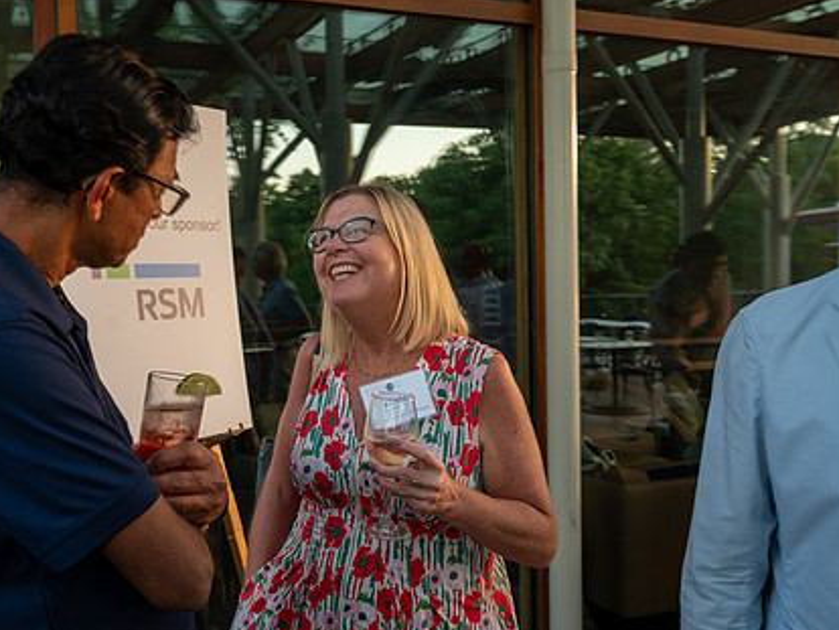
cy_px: 322
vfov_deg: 38.7
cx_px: 342
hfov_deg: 49.8
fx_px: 897
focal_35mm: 37
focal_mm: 27.5
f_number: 5
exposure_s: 1/20
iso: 400
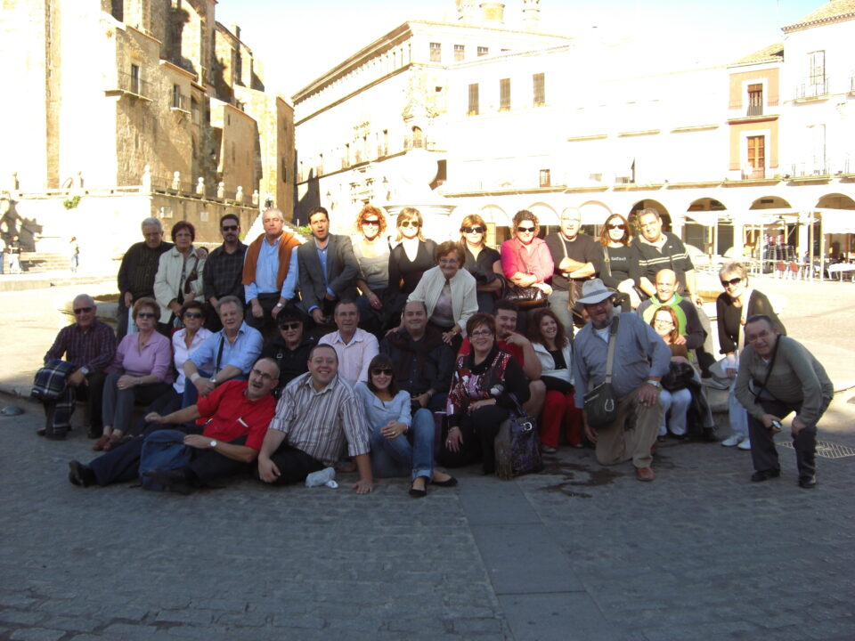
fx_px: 939
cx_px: 428
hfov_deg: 49.0
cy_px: 320
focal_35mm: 38
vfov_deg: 37.7
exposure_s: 1/320
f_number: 2.7
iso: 64
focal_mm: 6.2
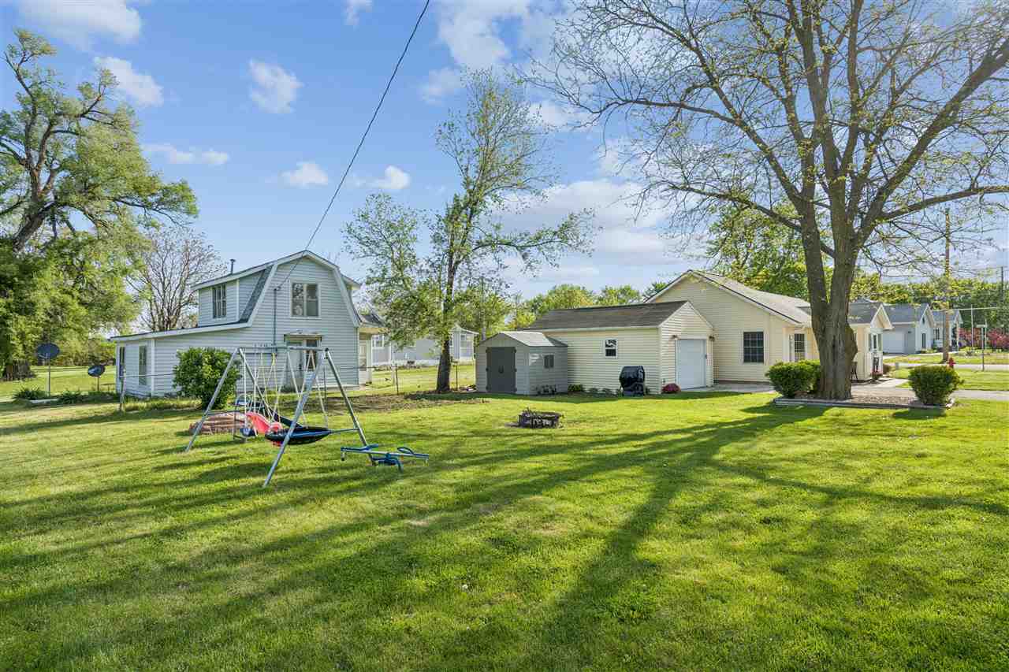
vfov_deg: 64.5
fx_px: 532
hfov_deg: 86.9
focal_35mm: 19
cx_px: 504
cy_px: 336
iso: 400
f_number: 8
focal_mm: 19
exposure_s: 1/1000
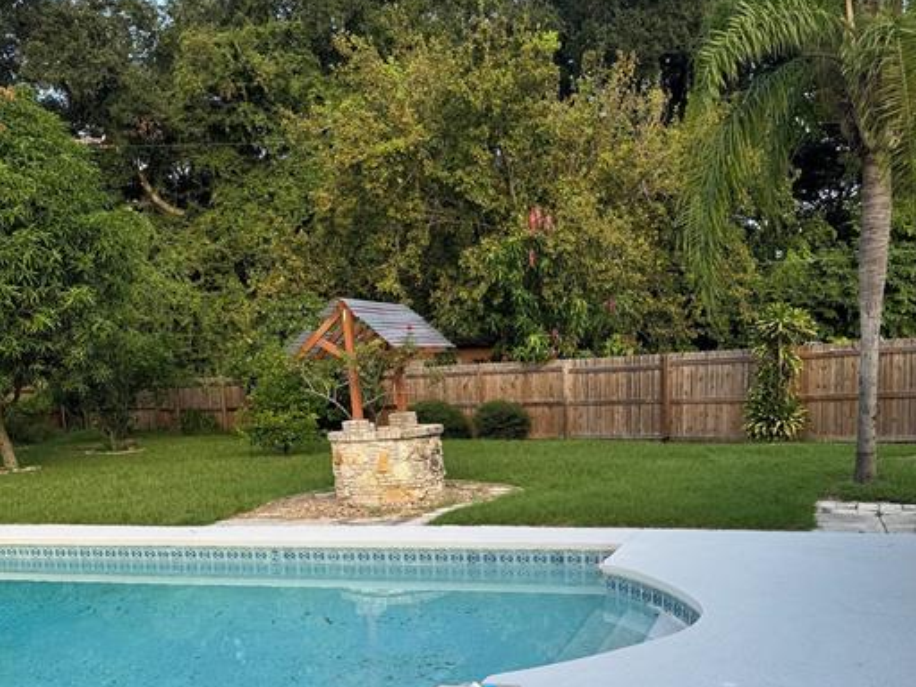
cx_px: 501
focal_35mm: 36
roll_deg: +2.3
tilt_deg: -8.3
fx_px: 953
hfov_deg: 51.3
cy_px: 531
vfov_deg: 38.4
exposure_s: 1/522
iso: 80
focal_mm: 6.76
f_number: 1.78
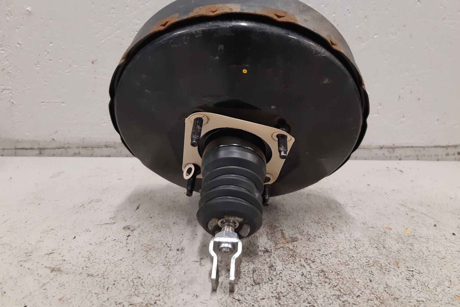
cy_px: 131
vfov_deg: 46.3
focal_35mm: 28
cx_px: 235
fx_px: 358
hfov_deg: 65.5
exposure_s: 1/50
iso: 200
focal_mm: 3.93
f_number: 1.7
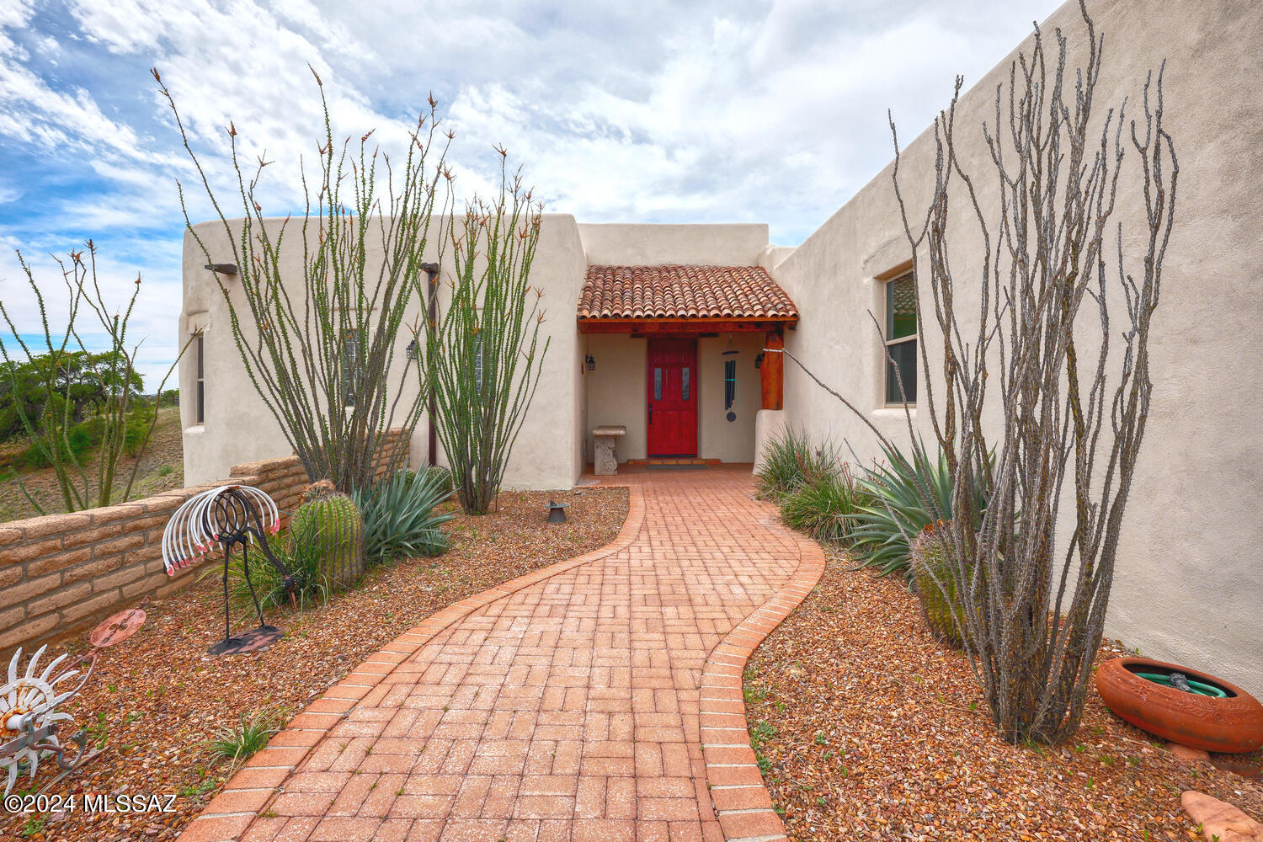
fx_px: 491
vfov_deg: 81.2
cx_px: 632
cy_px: 421
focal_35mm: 14
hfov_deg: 104.3
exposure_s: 1/640
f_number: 8
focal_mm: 14
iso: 250
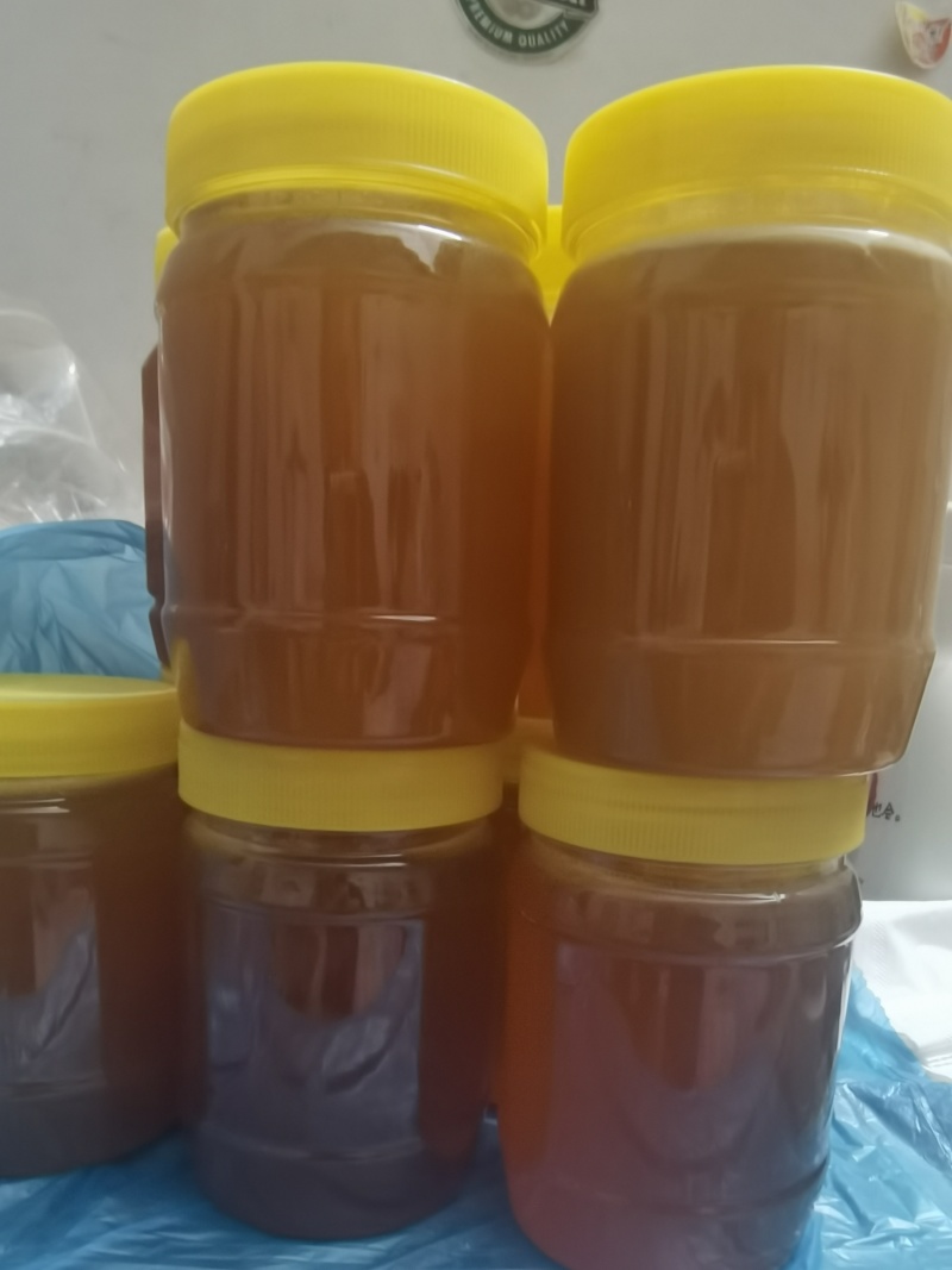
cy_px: 635
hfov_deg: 53.1
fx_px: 954
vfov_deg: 67.3
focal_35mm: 26
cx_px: 476
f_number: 2.2
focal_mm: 2.26
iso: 640
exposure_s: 1/16.7
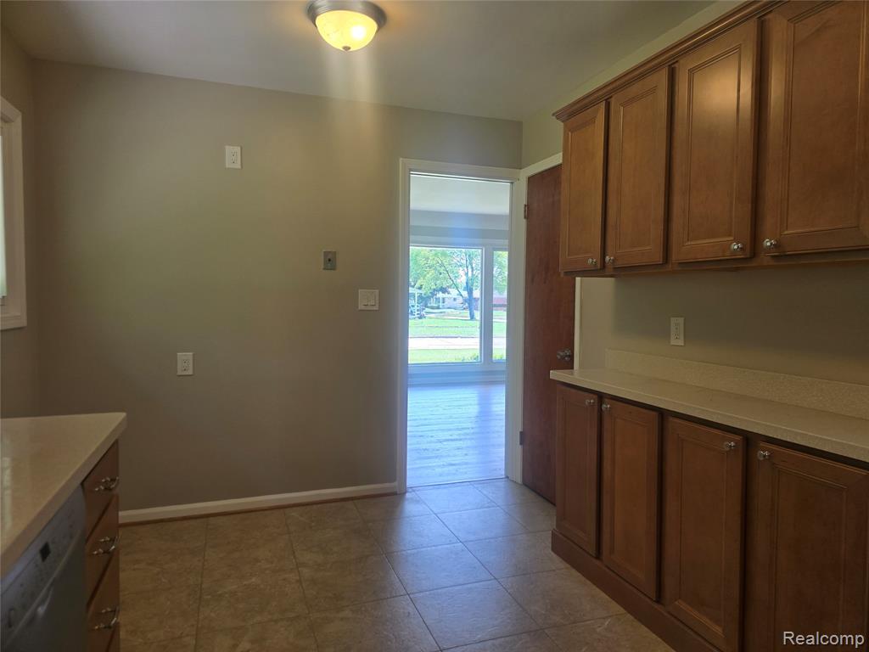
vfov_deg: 58.9
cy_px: 326
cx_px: 434
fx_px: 577
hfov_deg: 73.9
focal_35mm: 23
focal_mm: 6.3
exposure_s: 1/120
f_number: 1.7
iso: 50
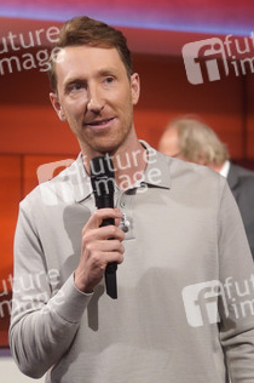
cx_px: 134
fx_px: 605
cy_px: 238
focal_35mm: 57
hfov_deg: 23.7
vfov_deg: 34.9
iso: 640
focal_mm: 30
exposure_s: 1/500
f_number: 1.4
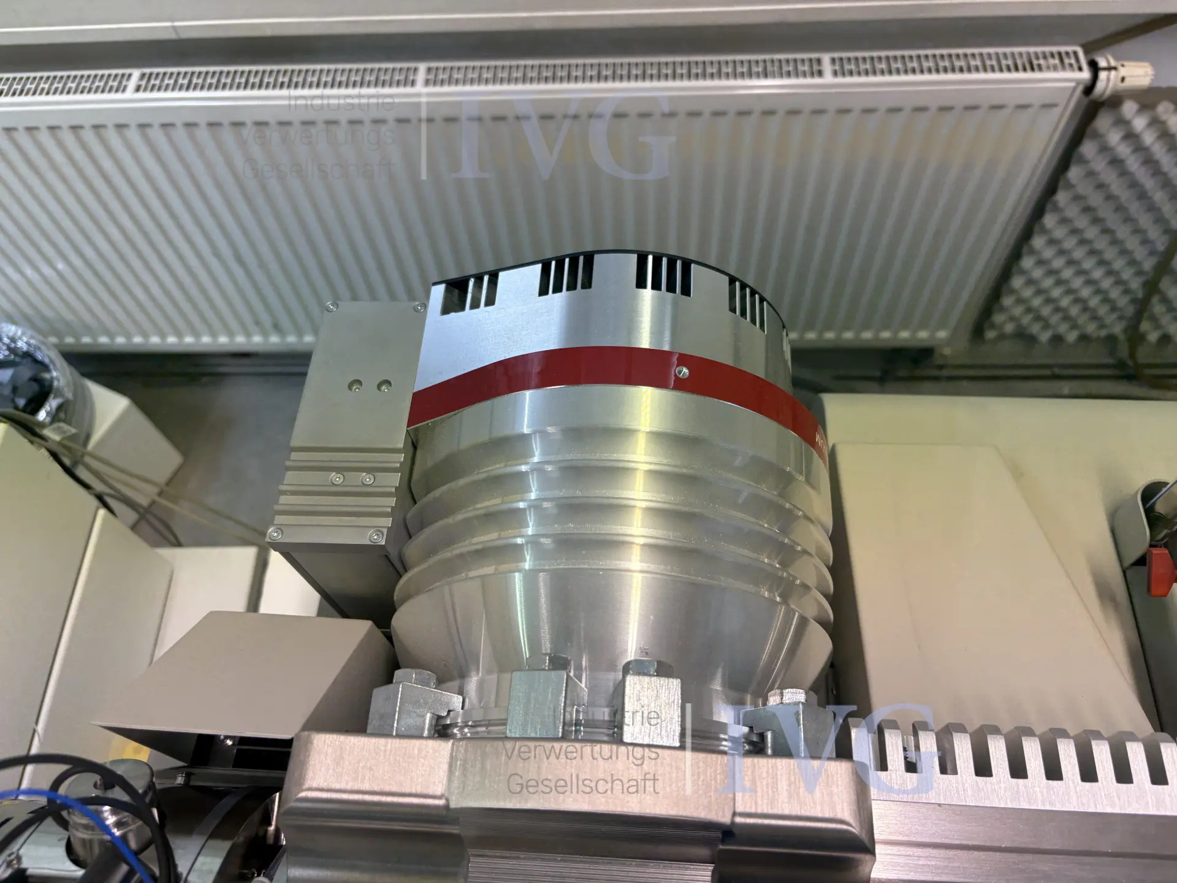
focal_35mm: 26
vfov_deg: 53.1
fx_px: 884
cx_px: 588
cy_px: 442
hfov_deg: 67.3
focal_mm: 5.96
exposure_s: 1/100
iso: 100
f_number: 1.6
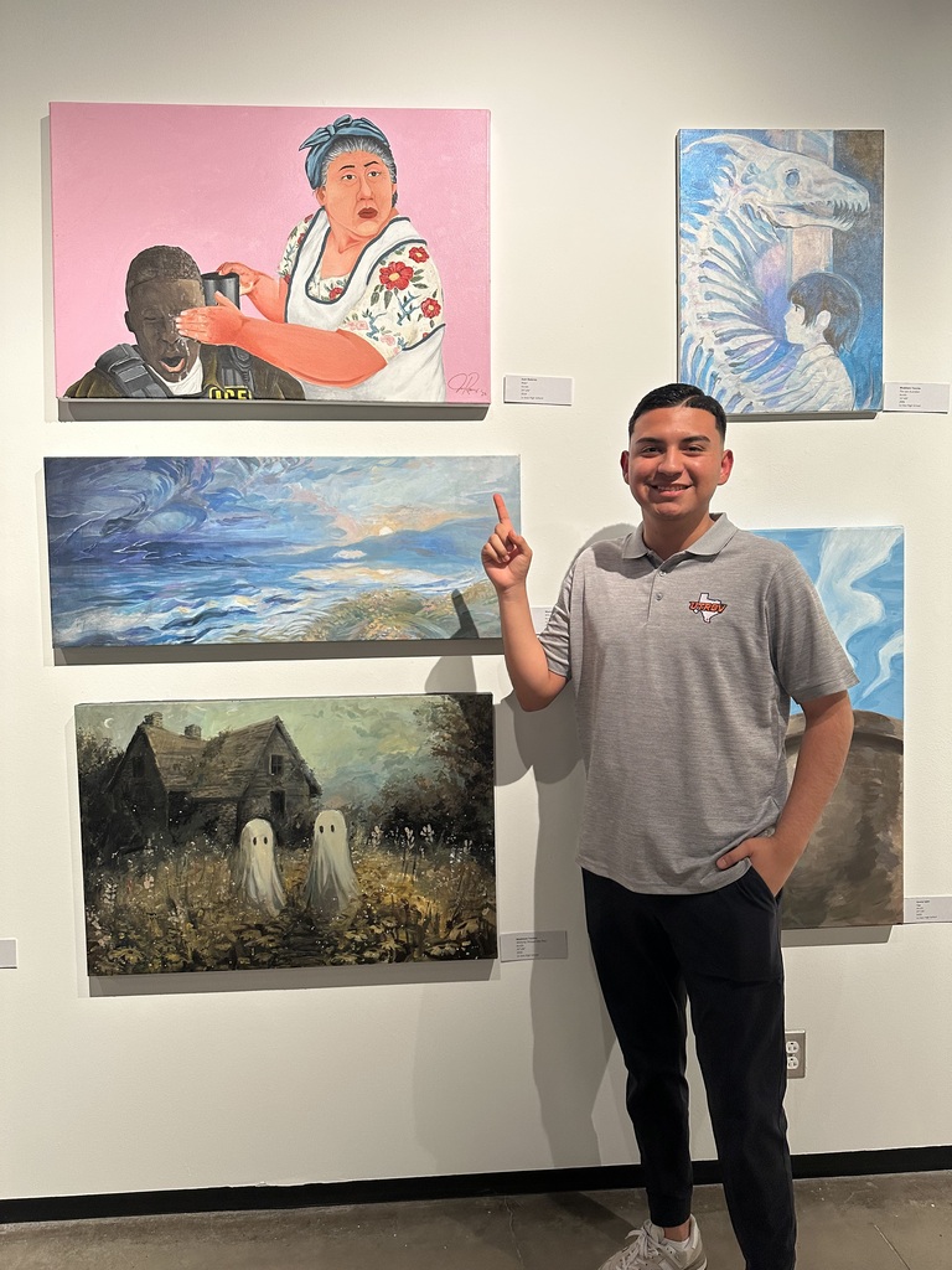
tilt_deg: -3.0
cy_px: 635
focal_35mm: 24
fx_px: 880
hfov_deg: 56.8
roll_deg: +0.6
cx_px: 476
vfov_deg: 71.6
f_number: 1.78
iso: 200
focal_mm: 6.86
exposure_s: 1/120
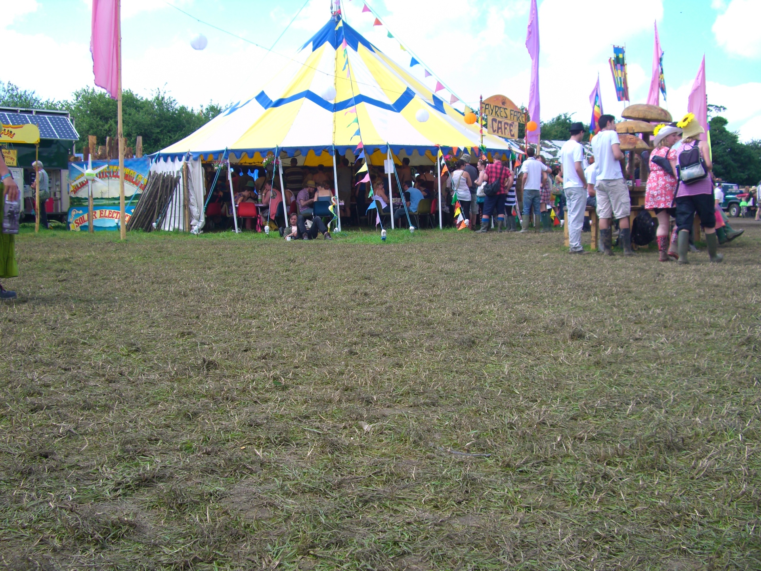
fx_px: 835
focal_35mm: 38
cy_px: 286
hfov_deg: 49.0
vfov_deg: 37.7
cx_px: 380
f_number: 5.6
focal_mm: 7.9
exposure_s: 1/100
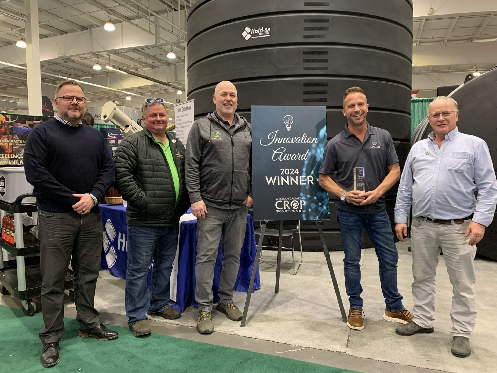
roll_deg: +0.8
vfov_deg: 53.1
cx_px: 248
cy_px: 186
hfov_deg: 67.3
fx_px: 373
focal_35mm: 26
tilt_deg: -5.3
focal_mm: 4.25
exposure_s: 1/40
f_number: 1.8
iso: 320
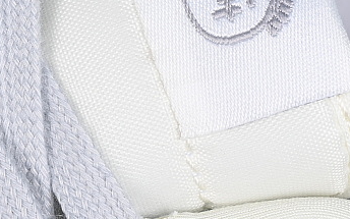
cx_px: 116
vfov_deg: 5.5
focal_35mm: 240
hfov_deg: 8.7
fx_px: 2289
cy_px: 72
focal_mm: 50
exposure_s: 1/80
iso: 160
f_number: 7.1
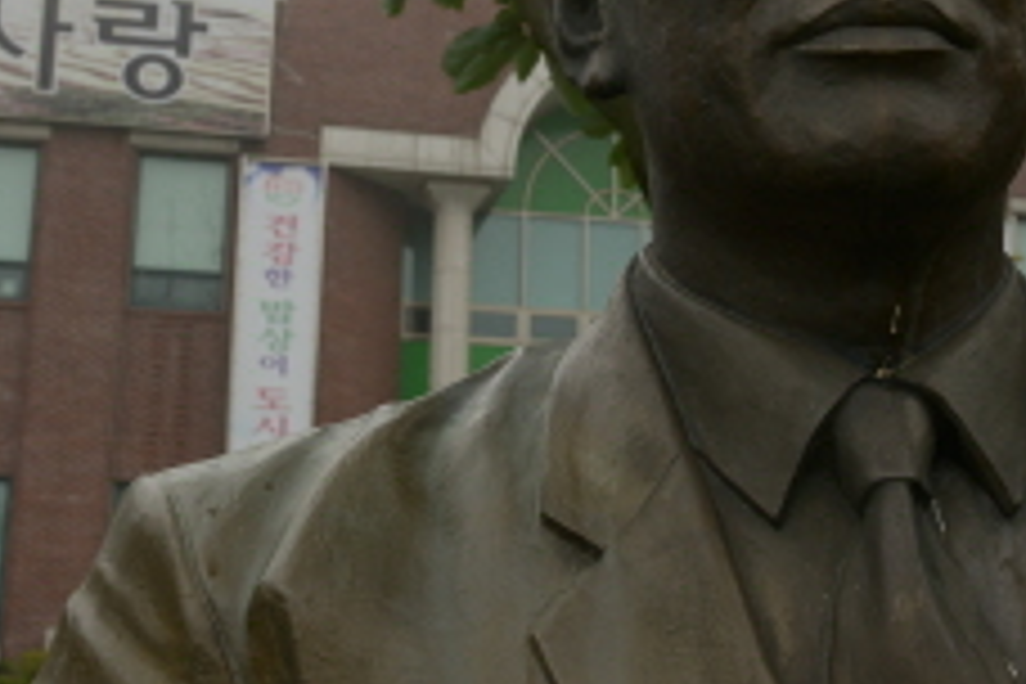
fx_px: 1738
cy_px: 268
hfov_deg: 32.9
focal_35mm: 61
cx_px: 544
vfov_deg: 22.2
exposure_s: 1/100
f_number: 6.3
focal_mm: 24
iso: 200
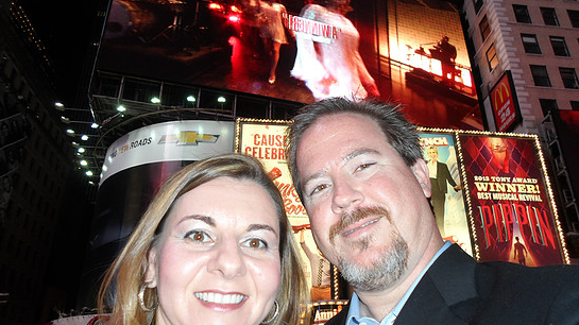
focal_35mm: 29
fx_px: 445
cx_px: 297
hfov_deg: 66.1
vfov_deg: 40.1
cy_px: 182
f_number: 2.5
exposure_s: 1/30
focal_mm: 4.5
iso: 100
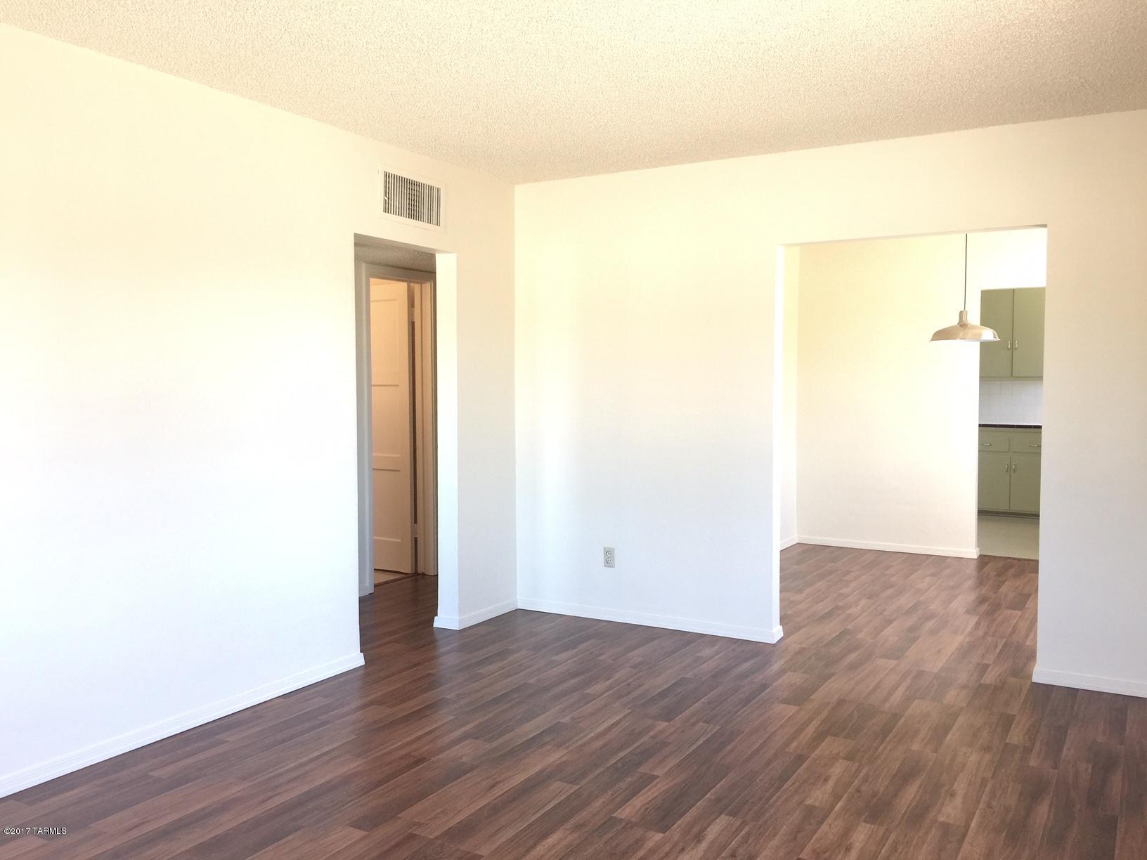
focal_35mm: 29
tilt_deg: -2.6
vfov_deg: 48.2
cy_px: 430
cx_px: 574
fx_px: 961
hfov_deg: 61.7
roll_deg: +0.2
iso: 50
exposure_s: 1/30
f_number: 2.2
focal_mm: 4.15
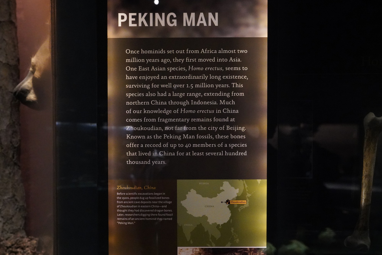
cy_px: 128
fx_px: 382
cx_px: 191
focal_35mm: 36
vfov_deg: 36.9
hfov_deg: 53.1
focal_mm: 36
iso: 10000
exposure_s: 1/80
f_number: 5
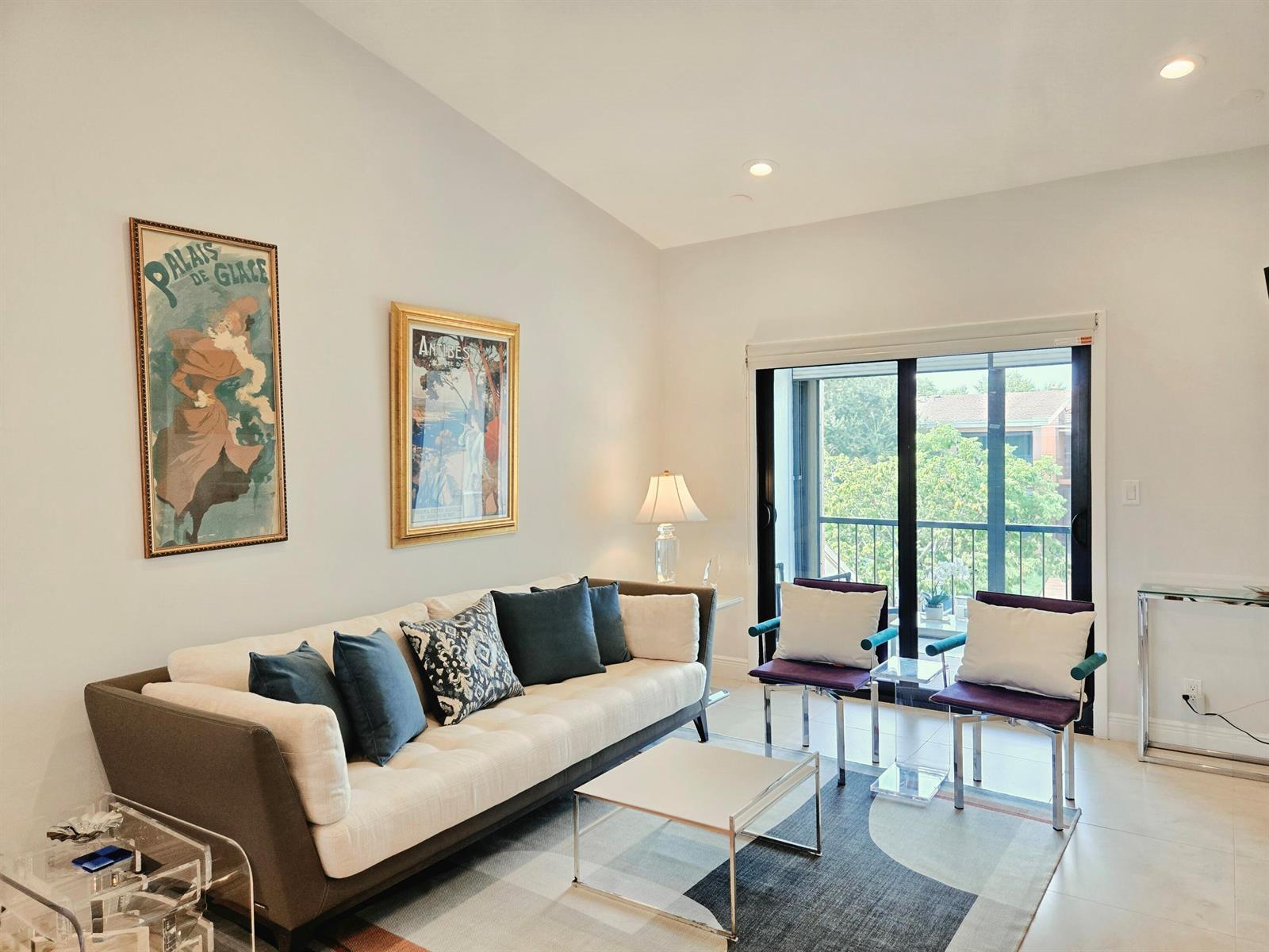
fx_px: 843
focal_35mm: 23
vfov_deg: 58.9
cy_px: 476
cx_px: 634
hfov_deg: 73.9
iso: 160
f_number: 1.8
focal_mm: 5.4
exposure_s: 1/120
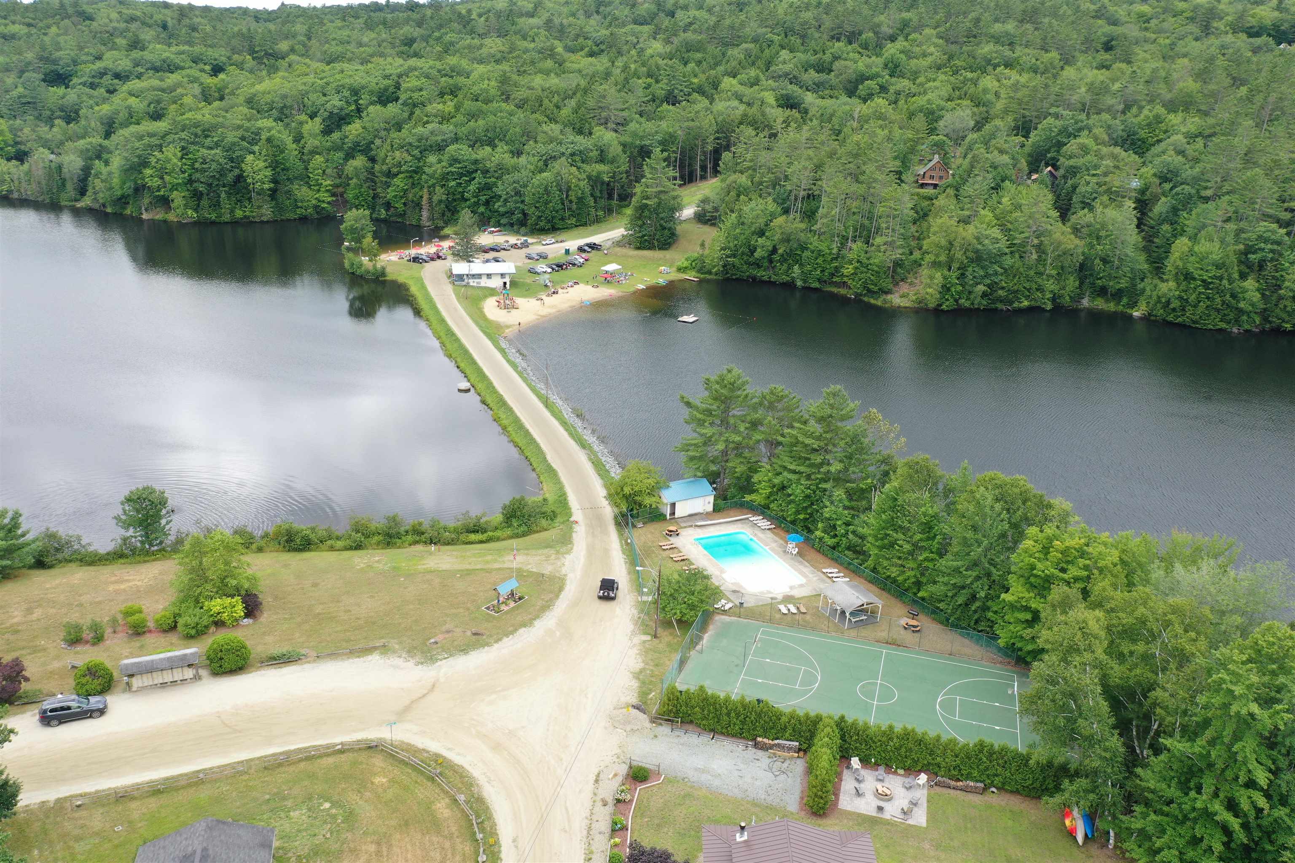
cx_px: 648
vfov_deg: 46.4
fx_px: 1007
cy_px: 432
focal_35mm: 28
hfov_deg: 65.5
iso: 100
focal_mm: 10.26
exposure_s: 1/120
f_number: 4.5
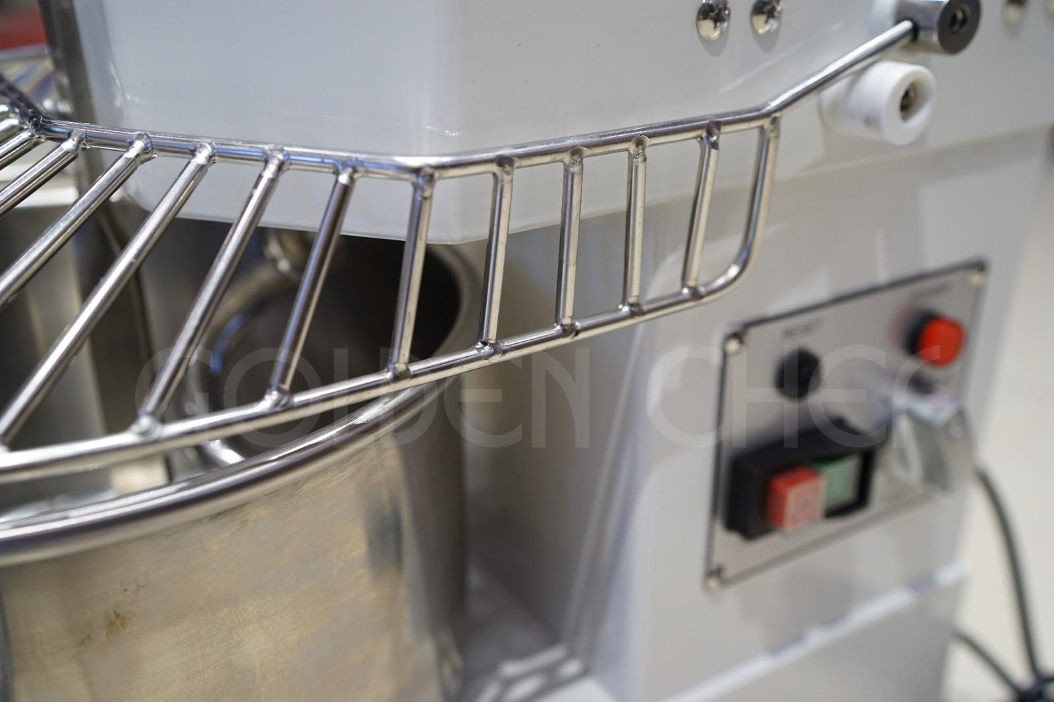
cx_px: 527
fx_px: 1024
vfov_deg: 37.8
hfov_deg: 54.4
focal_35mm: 35
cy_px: 351
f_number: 3.5
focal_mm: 35
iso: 200
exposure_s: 1/50
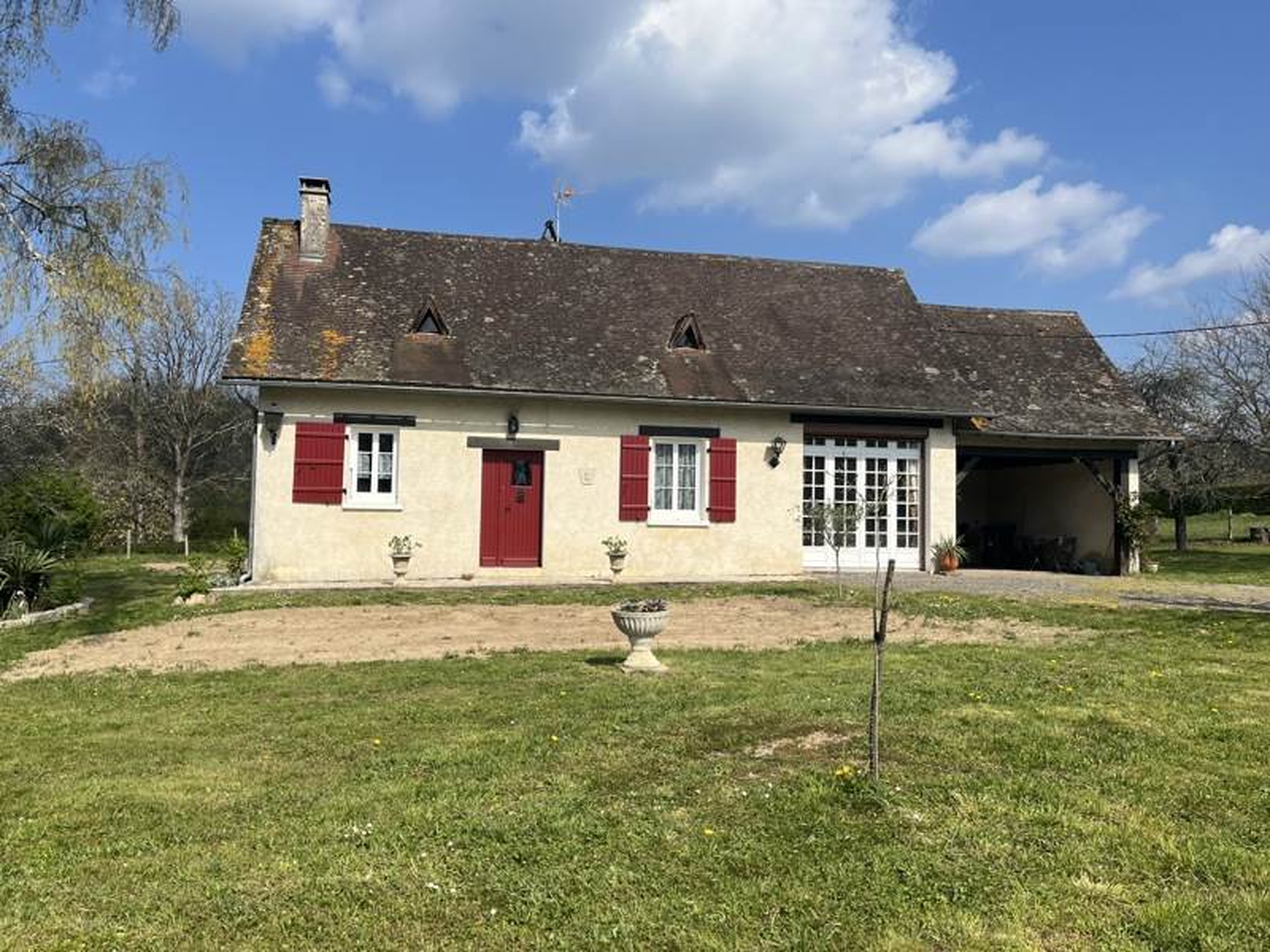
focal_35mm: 26
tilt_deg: +3.3
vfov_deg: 53.1
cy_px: 476
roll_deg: -0.4
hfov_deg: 67.3
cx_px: 635
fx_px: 954
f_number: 1.6
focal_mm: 5.1
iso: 50
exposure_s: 1/4854
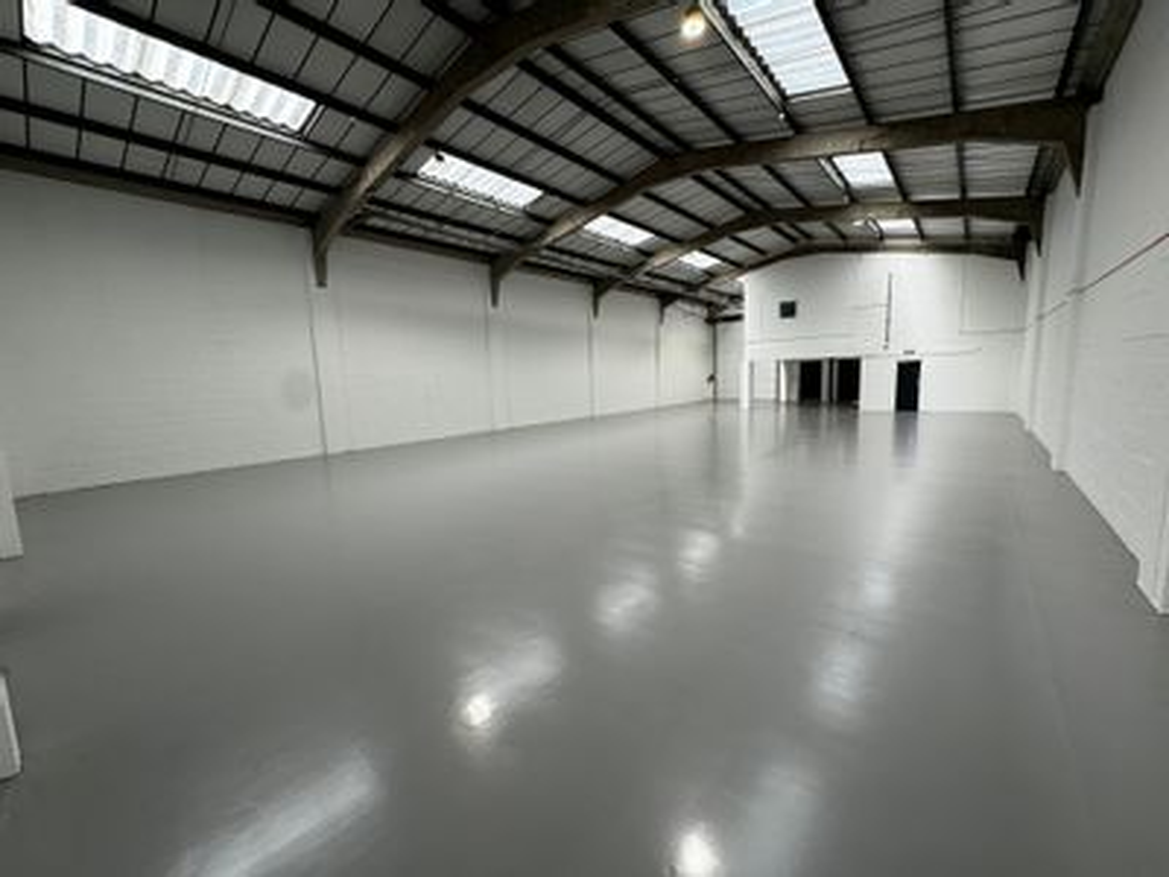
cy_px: 438
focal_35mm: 14
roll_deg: +2.3
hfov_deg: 102.1
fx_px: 473
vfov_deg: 85.7
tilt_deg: -8.4
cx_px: 584
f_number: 2.2
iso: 40
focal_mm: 2.22
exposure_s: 1/198
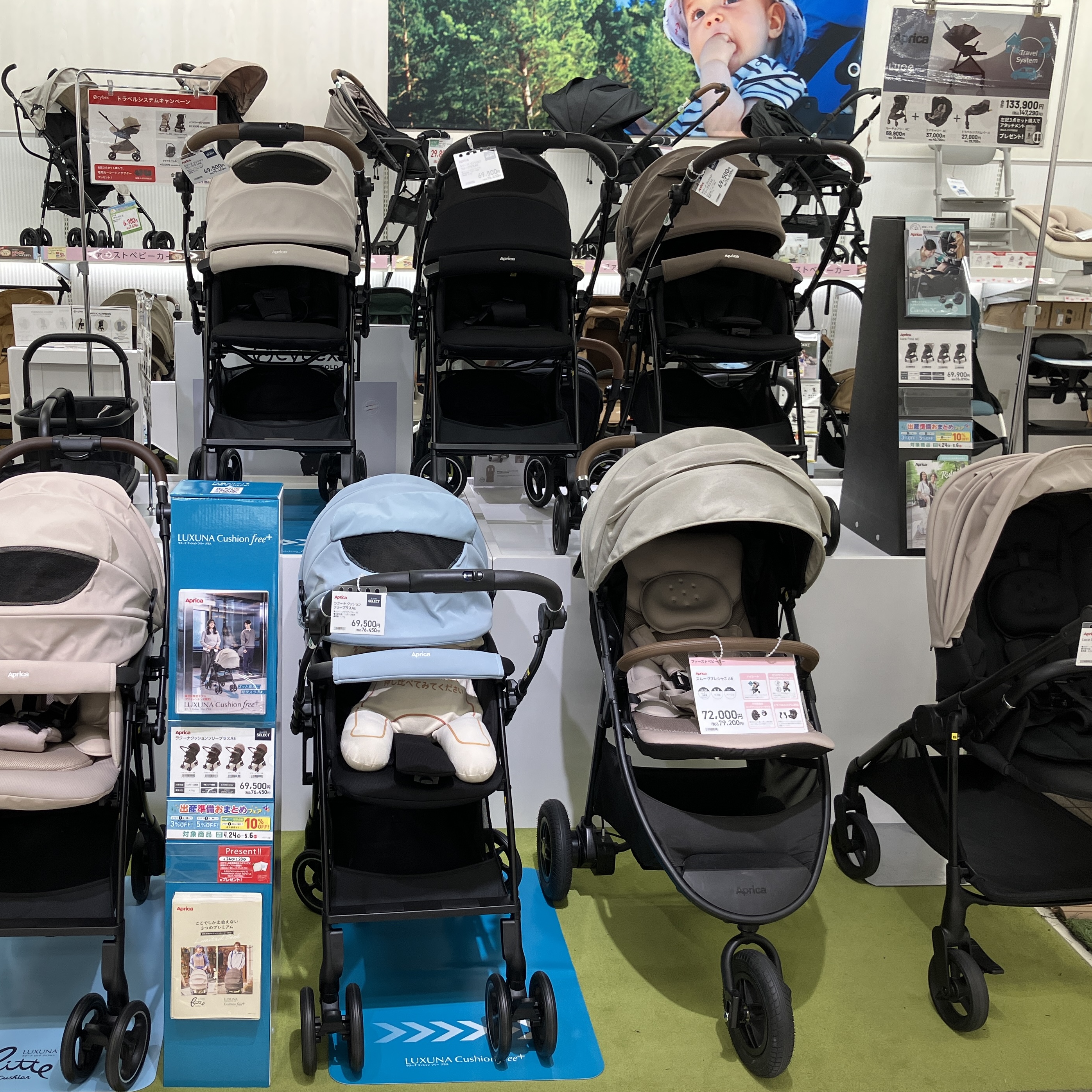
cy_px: 538
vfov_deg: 48.4
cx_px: 428
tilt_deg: -13.2
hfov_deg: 48.1
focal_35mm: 34
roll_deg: -1.0
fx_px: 1213
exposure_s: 1/120
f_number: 1.8
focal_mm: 3.99
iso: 50
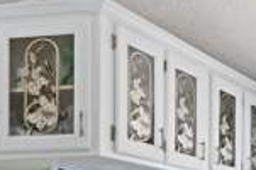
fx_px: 362
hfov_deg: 38.5
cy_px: 254
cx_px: 86
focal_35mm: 51
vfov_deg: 21.9
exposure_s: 1/5
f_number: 13
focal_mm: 16
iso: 500
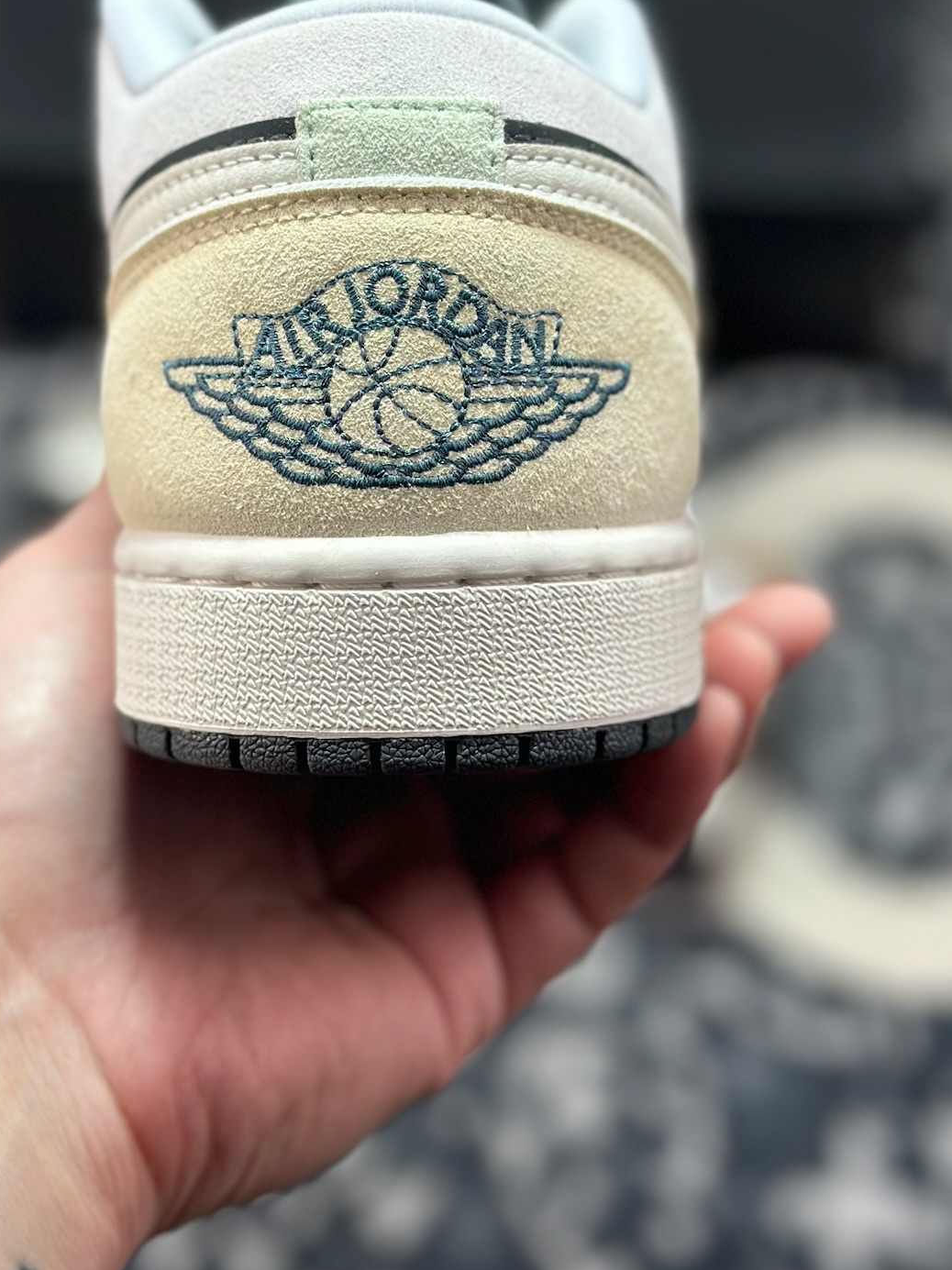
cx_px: 404
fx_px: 2605
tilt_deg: -55.9
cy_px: 437
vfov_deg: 27.3
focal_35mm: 71
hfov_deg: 20.7
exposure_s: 1/704
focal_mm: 6.86
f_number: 1.78
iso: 80
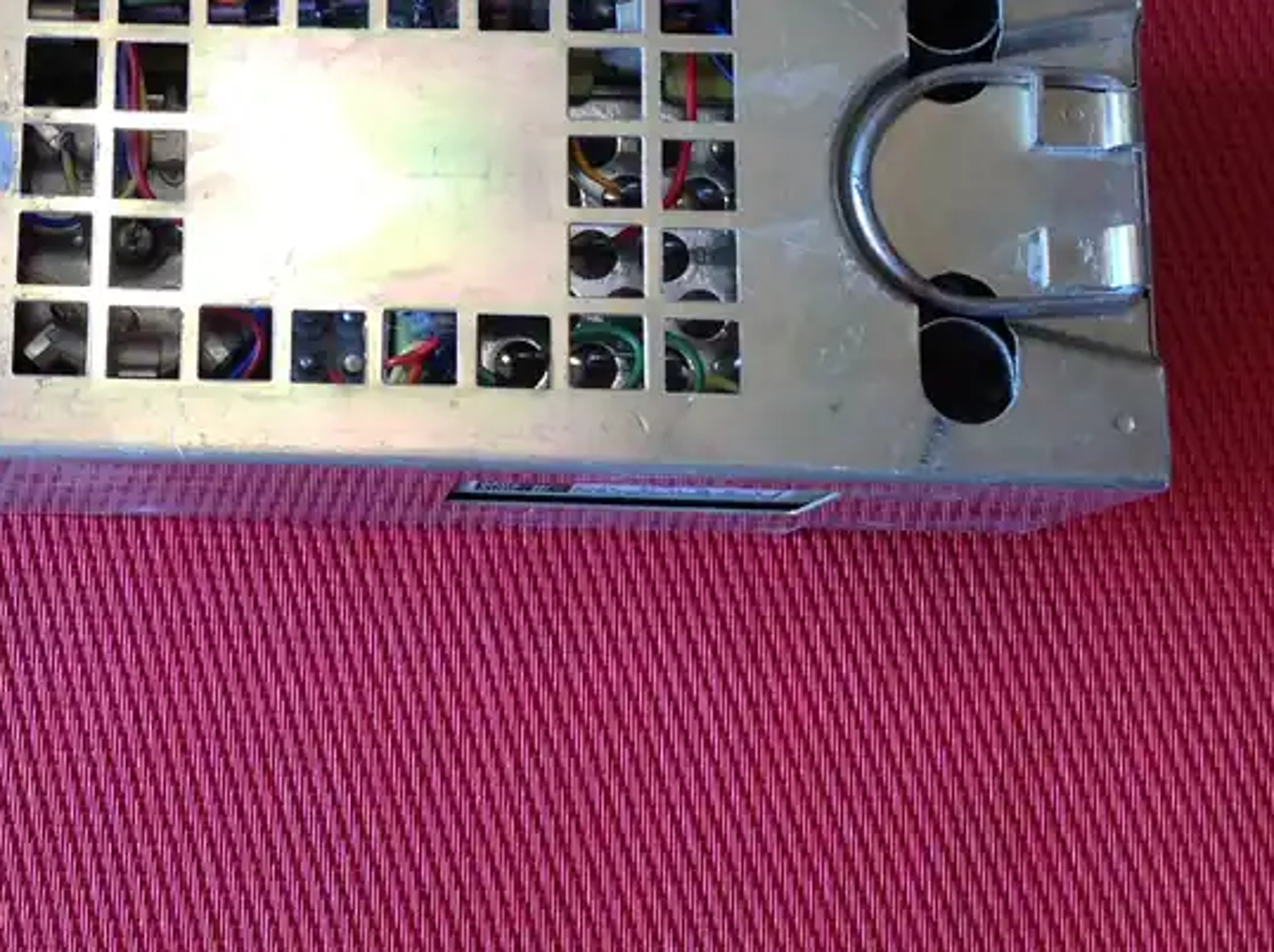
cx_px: 260
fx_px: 2389
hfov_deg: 29.2
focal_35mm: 65
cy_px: 268
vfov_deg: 22.4
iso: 100
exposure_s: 1/120
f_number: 2.4
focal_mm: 4.28
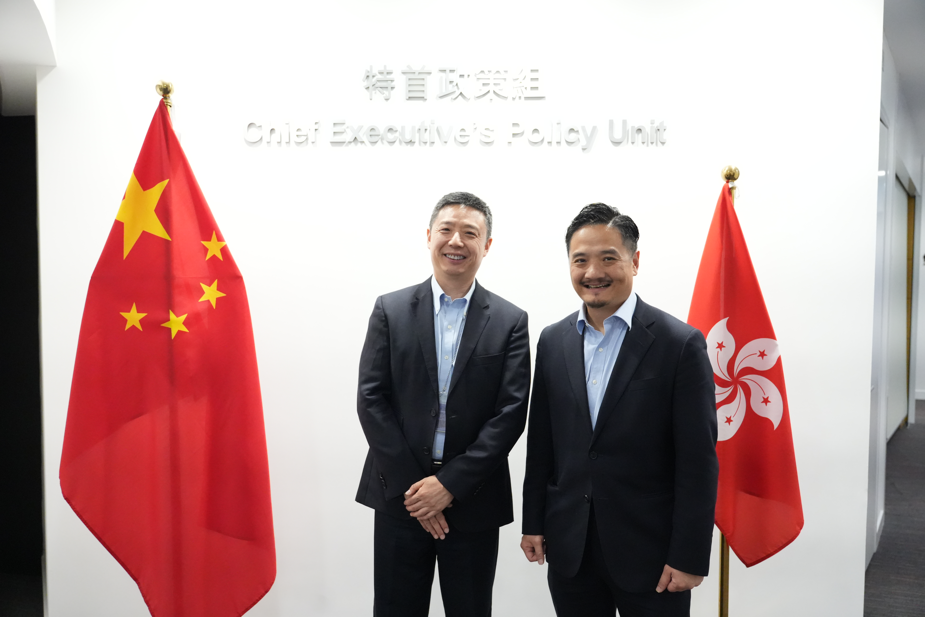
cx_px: 462
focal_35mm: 30
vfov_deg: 43.6
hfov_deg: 61.9
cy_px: 308
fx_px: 771
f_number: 4
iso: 10000
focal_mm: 30
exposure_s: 1/320
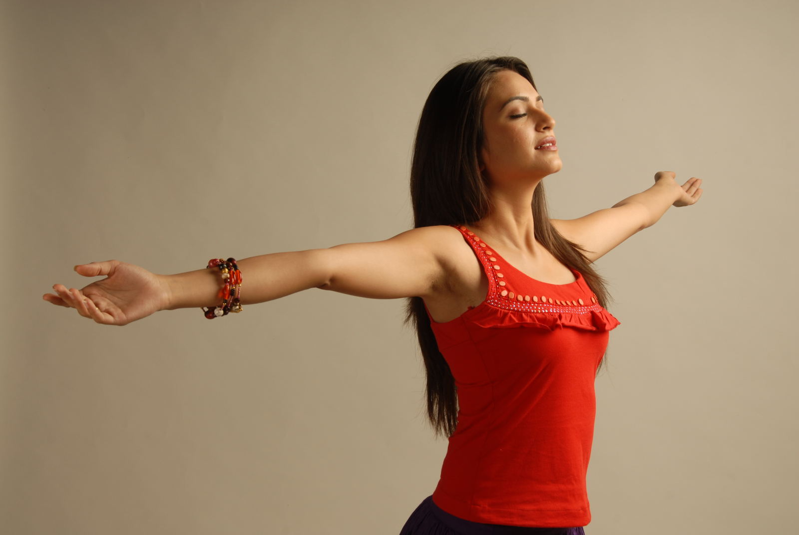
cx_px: 400
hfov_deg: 26.0
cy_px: 268
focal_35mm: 78
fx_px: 1733
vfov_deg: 17.5
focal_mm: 52
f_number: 11
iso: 100
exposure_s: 1/250
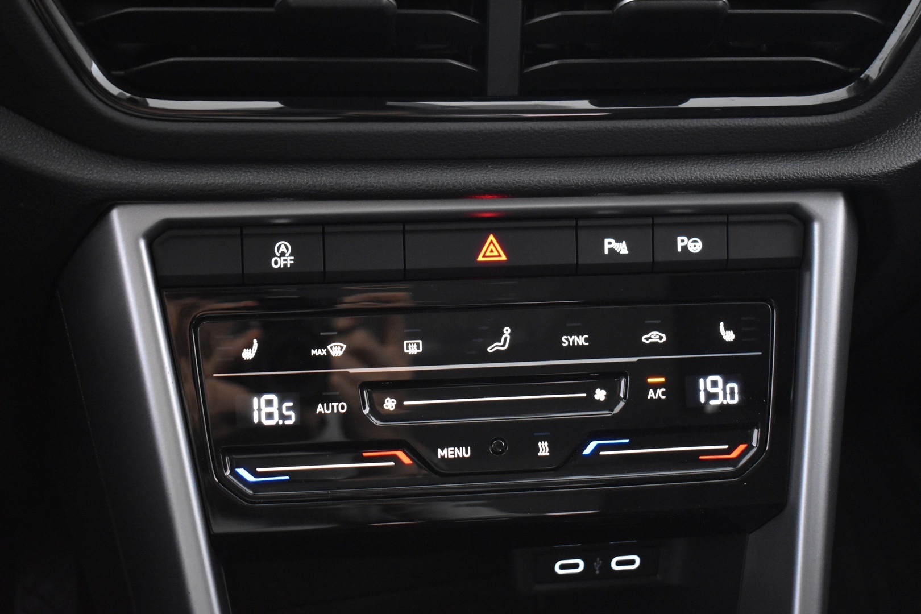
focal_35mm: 52
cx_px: 460
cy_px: 307
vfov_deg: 25.8
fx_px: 1343
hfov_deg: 37.9
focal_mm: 35
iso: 3200
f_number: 4.5
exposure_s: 1/8
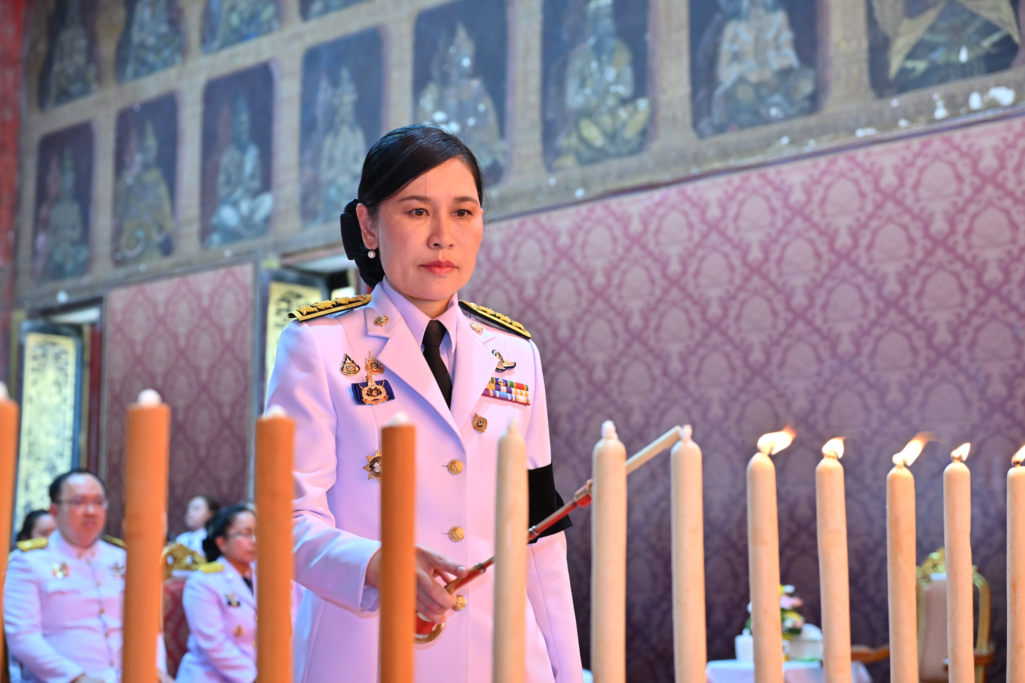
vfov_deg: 24.2
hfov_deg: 35.6
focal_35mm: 56
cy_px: 342
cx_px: 512
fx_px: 1594
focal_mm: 56
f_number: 4
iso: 1250
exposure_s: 1/200
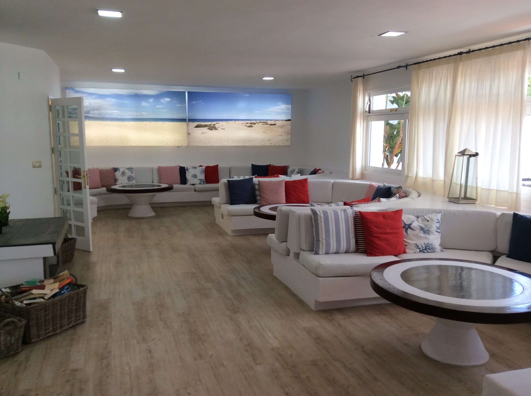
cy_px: 198
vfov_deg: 42.8
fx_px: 505
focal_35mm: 33
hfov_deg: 55.4
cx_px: 266
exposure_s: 1/40
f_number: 2.4
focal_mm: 3.3
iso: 40
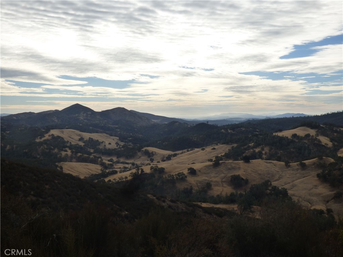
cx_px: 172
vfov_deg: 33.6
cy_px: 128
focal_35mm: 43
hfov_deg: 43.9
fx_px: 426
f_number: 4
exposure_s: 1/2000
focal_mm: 7.37
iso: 160
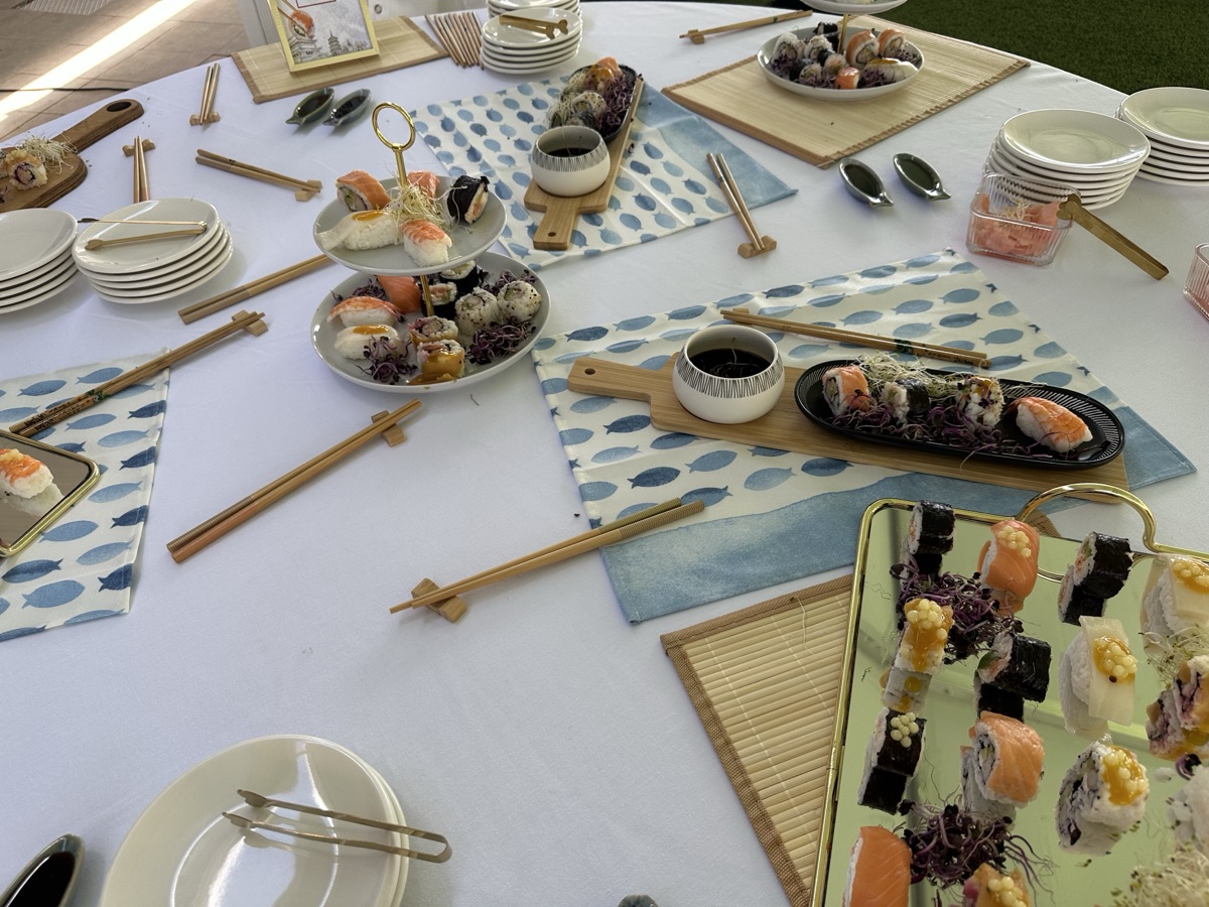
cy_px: 454
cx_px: 604
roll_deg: +3.3
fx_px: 838
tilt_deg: -44.9
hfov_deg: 71.6
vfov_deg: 56.8
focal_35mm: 24
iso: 80
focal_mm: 6.86
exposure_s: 1/256
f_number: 1.78
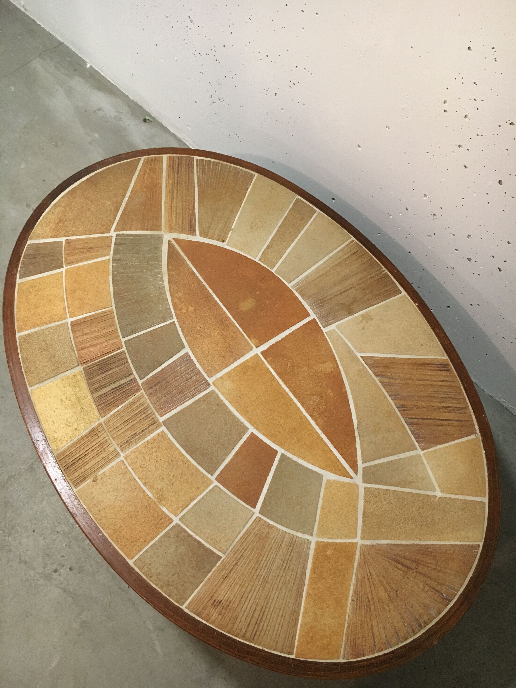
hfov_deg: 48.2
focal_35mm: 29
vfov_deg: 61.7
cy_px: 344
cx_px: 258
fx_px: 576
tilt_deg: -63.5
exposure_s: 1/33
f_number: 2.2
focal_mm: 4.15
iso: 160
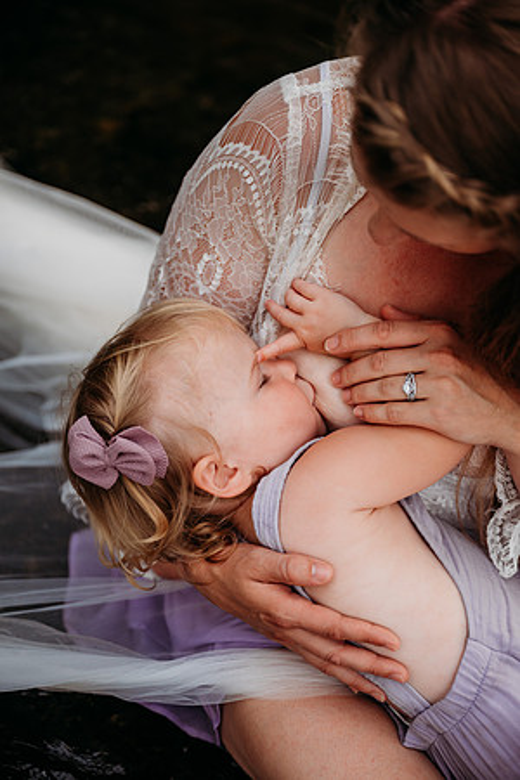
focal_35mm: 62
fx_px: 1343
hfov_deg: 21.9
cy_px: 390
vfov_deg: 32.4
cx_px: 260
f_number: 2.8
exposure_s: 1/1000
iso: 500
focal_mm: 62
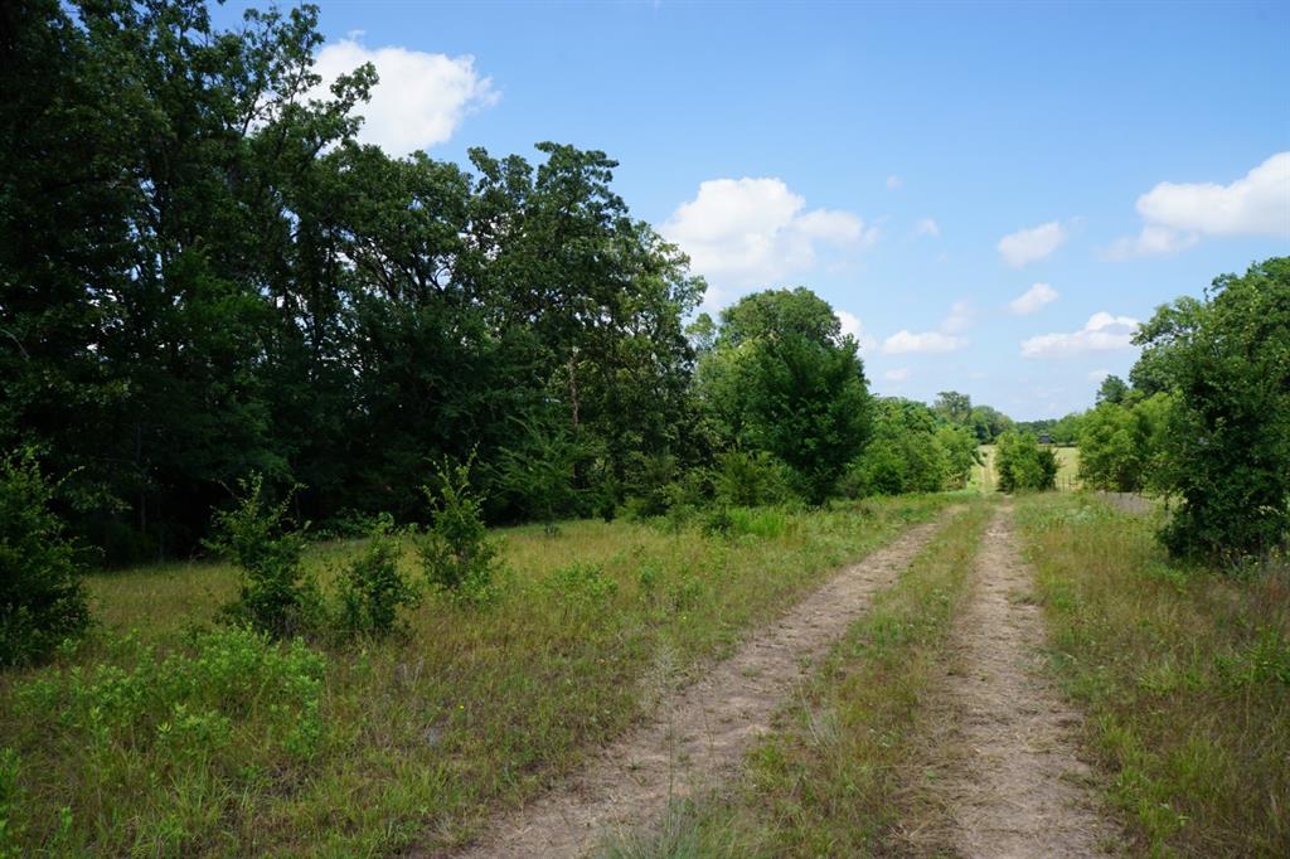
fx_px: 967
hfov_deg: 67.4
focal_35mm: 27
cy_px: 430
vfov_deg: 47.9
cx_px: 645
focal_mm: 18
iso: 100
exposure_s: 1/80
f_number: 11
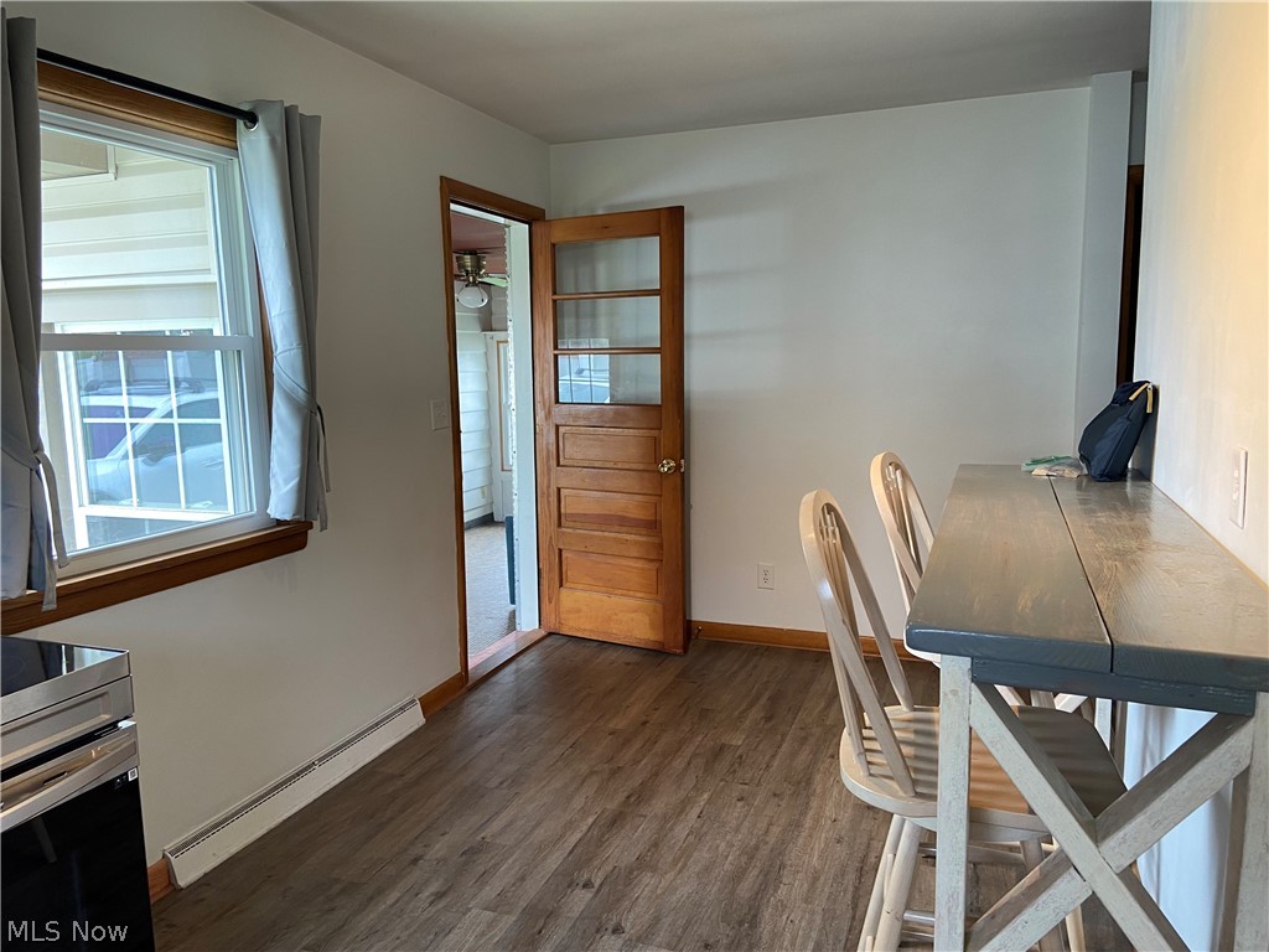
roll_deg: +1.1
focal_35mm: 26
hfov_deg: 67.3
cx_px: 634
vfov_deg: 53.1
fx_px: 953
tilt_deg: -6.7
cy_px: 476
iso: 100
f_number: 1.8
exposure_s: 1/60
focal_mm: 4.25
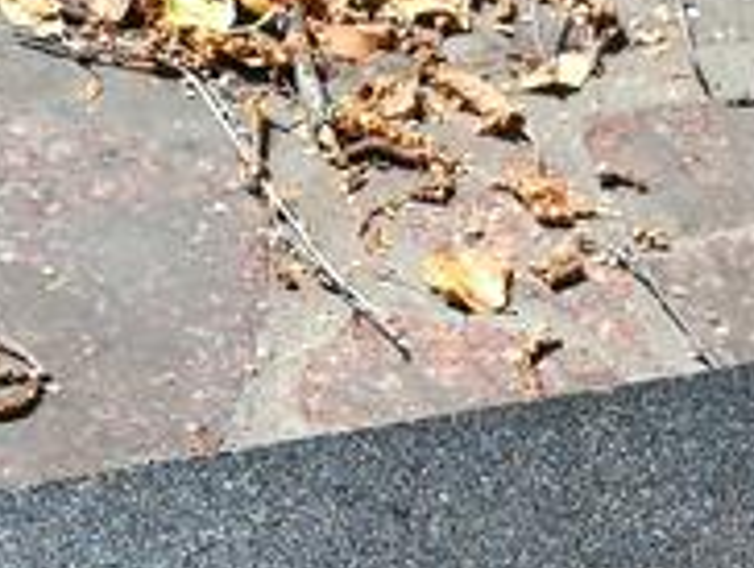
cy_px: 1045
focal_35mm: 114
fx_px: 2486
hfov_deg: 17.1
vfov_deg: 11.9
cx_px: 634
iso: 50
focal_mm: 3.83
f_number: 2.2
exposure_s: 1/366
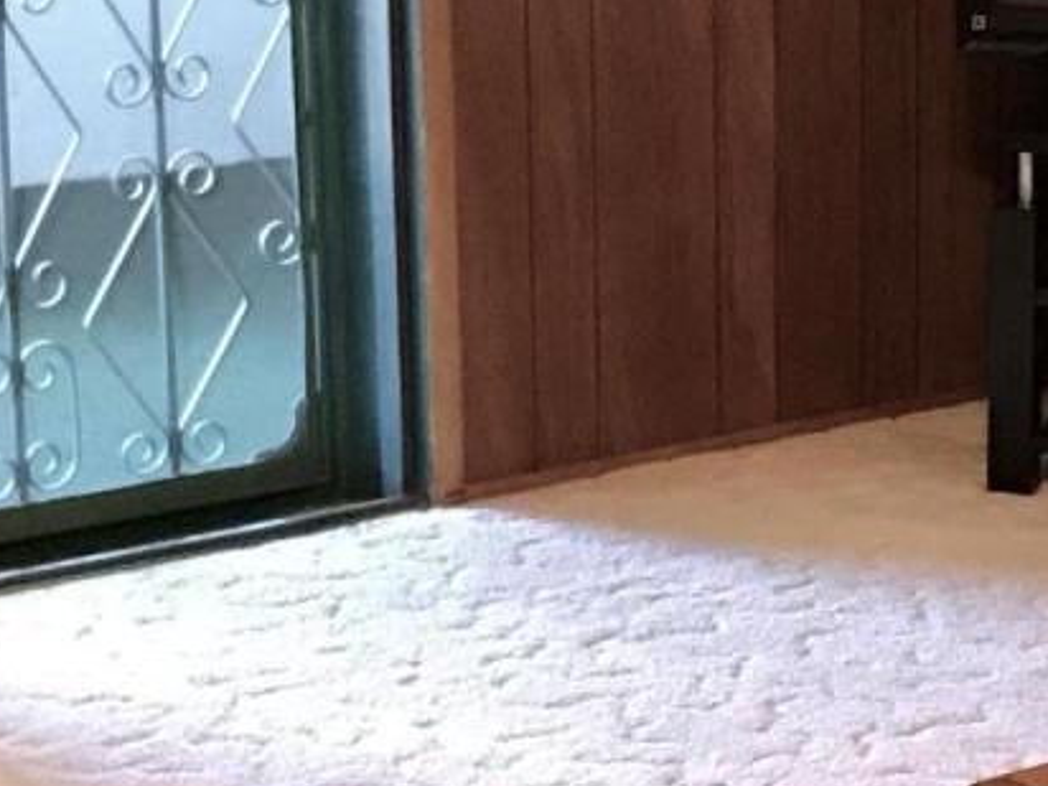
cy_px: 432
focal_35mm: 136
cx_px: 1119
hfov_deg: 14.2
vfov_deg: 10.9
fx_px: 4117
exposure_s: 1/15
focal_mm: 3.99
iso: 80
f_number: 1.8
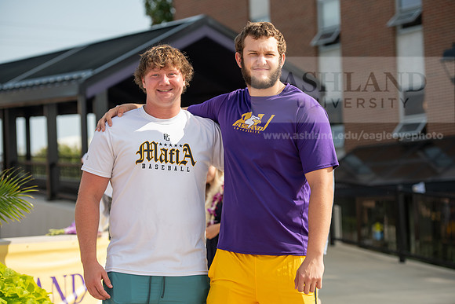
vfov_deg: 13.7
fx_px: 1264
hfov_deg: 20.4
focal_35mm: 100
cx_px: 228
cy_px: 152
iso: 160
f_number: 4
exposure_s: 1/800
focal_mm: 100
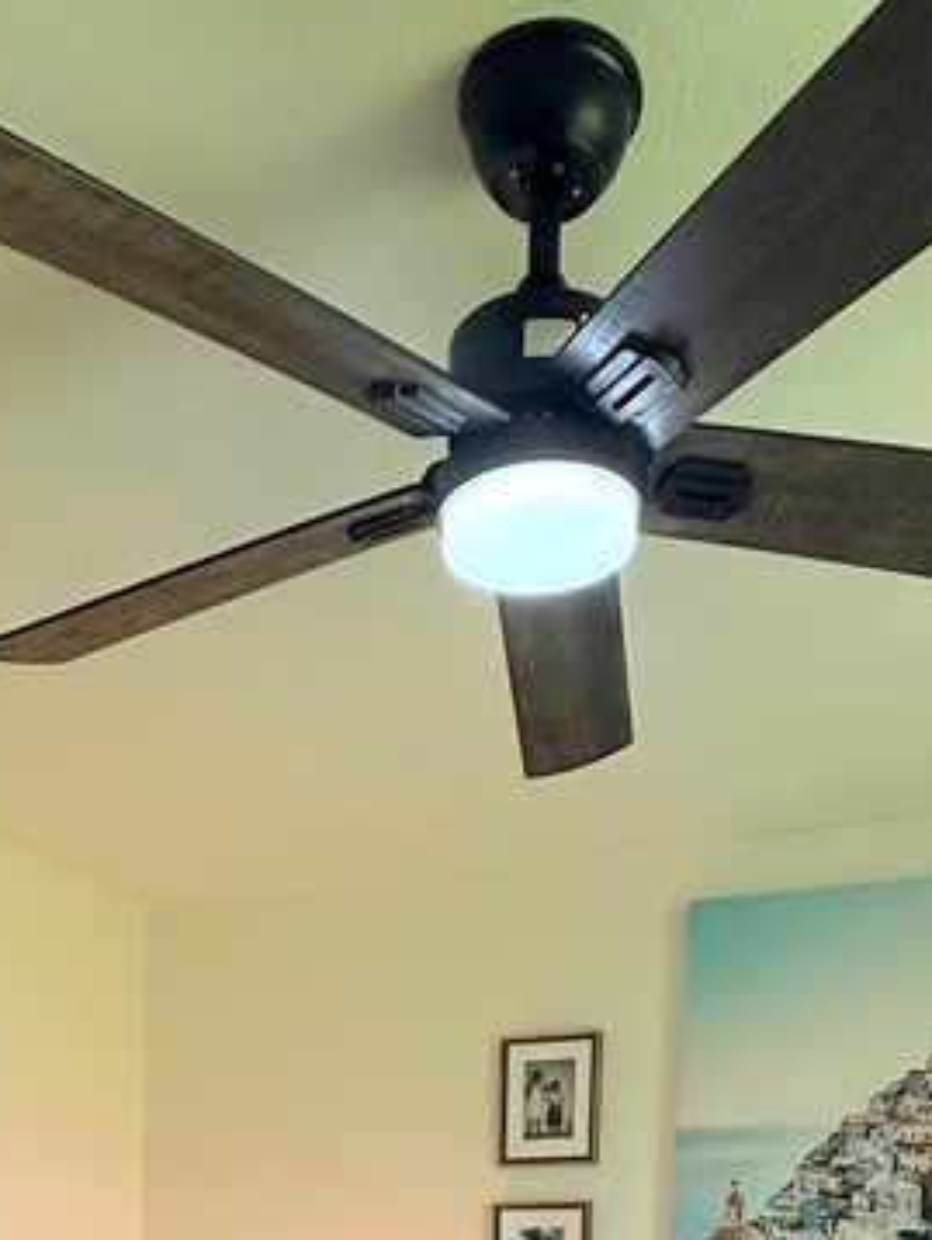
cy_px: 1521
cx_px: 398
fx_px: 1434
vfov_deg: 35.6
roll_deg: -1.3
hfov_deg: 35.9
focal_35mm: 40
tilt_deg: -7.3
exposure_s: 1/186
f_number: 2.2
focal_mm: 2.22
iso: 50
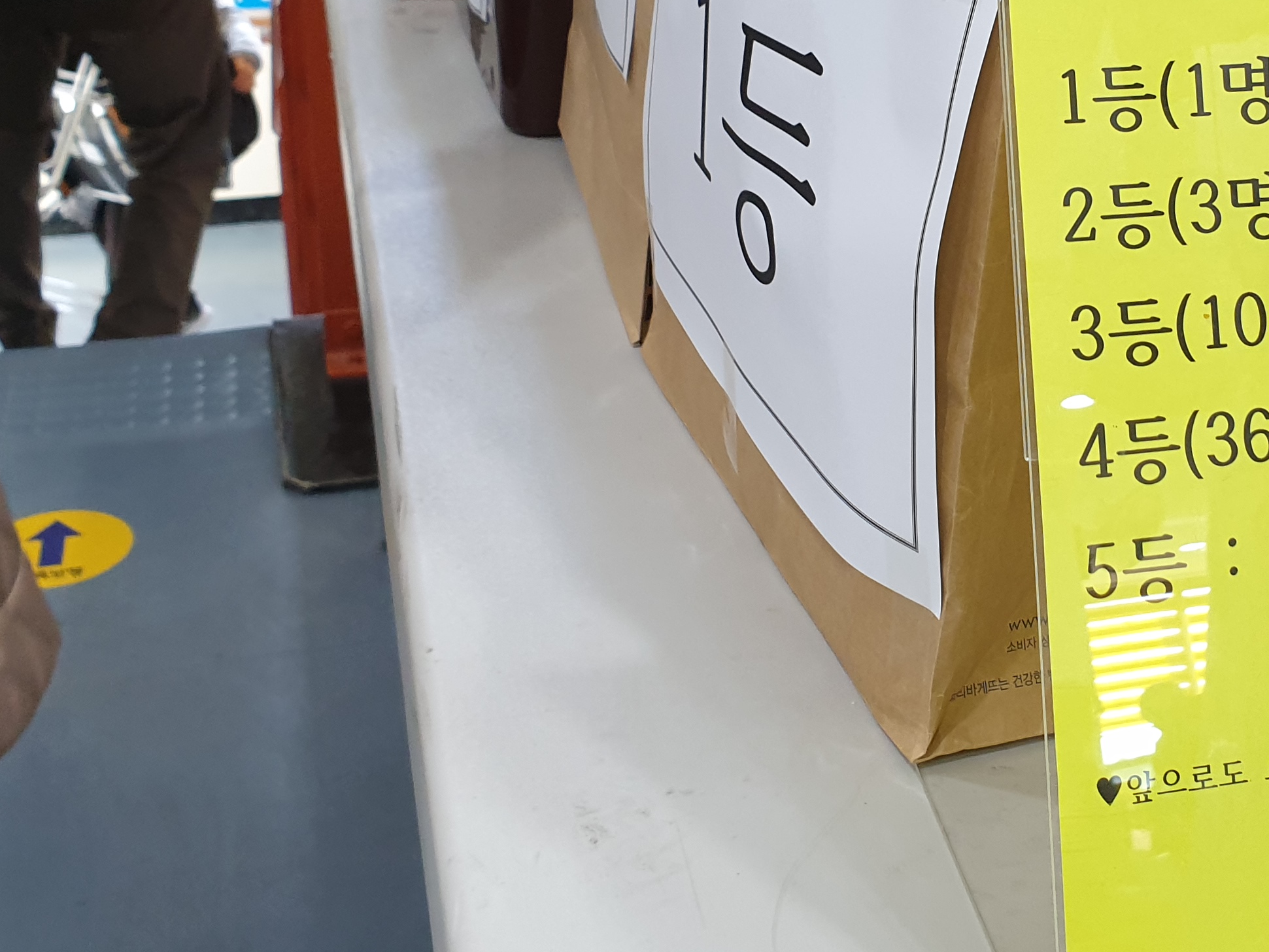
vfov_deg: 26.6
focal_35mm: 54
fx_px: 1980
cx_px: 994
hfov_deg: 34.6
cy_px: 222
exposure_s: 1/60
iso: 125
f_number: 2.4
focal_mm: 4.3
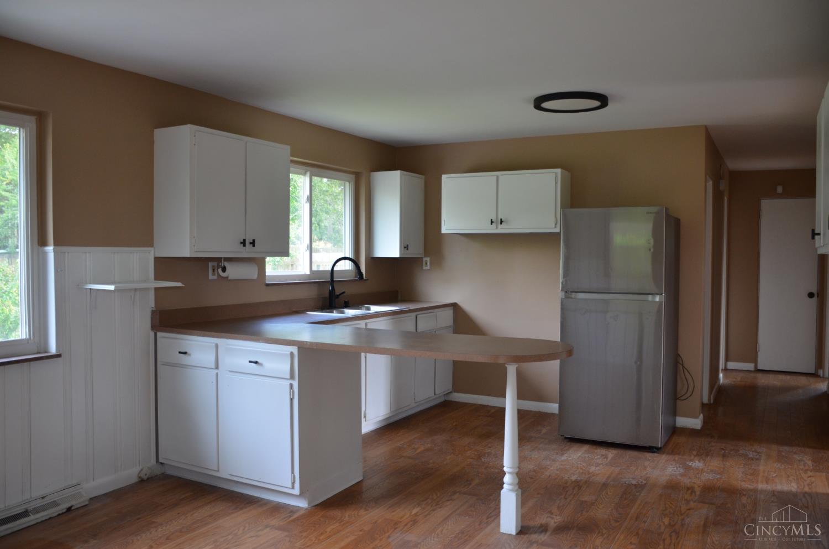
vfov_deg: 43.4
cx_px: 414
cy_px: 274
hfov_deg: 62.0
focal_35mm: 30
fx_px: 689
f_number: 4
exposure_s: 1/60
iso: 560
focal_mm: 20
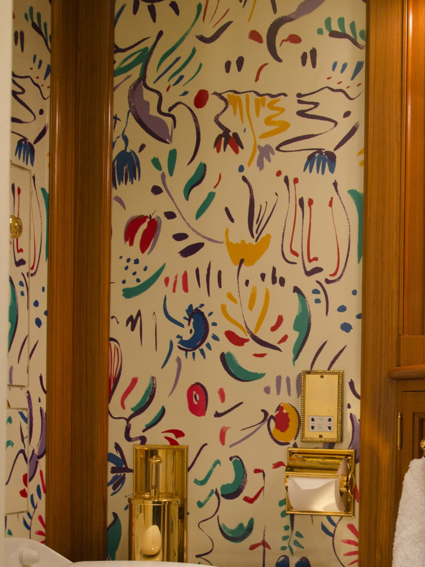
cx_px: 373
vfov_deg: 29.8
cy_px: 415
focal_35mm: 64
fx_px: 1048
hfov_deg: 22.4
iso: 640
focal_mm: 22
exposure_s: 1/25
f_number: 3.8
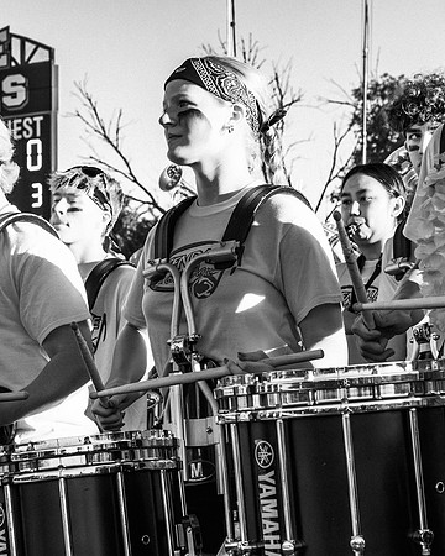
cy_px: 235
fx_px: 1942
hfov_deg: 13.1
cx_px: 218
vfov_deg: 16.3
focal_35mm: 118
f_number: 10
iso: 3200
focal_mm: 70
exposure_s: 1/2500
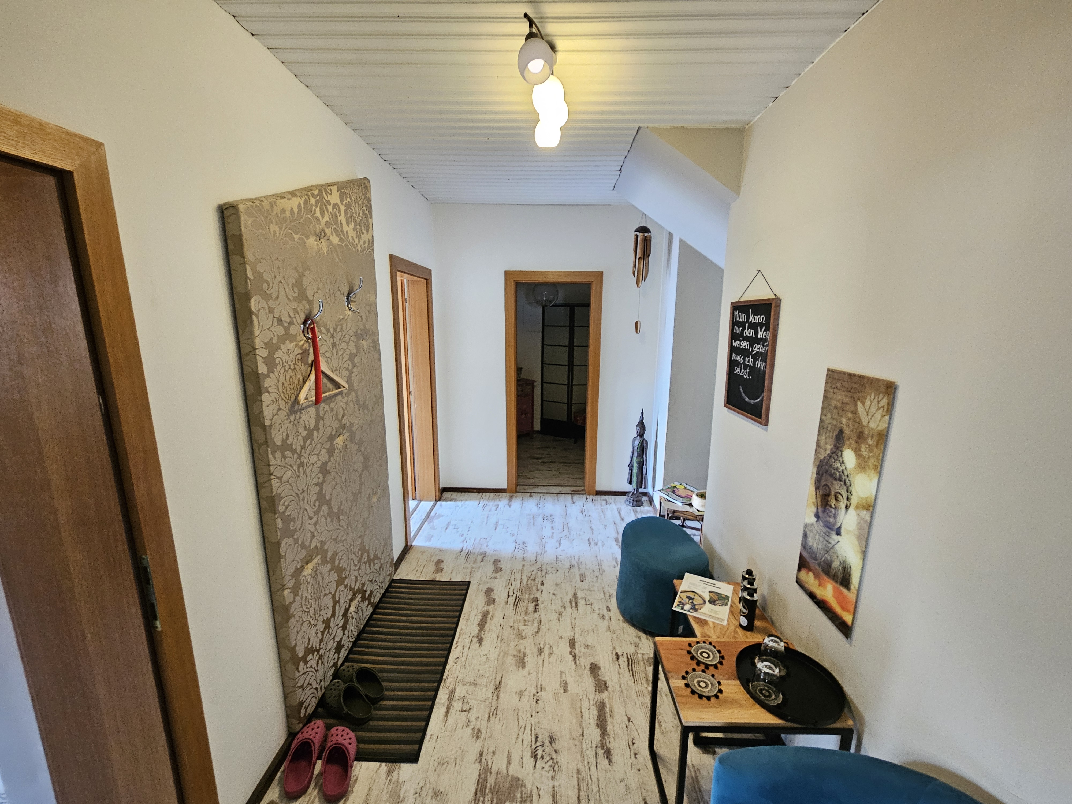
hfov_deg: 106.2
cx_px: 536
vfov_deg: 89.9
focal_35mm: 13
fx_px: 403
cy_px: 402
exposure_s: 1/33
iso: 400
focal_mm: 2.2
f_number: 2.2
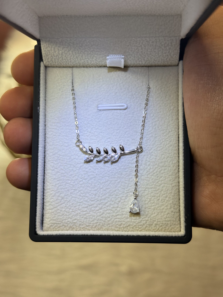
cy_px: 148
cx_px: 112
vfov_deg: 39.7
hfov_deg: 30.3
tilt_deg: -47.8
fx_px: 412
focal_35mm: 48
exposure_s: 1/100
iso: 80
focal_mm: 6.76
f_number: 1.78
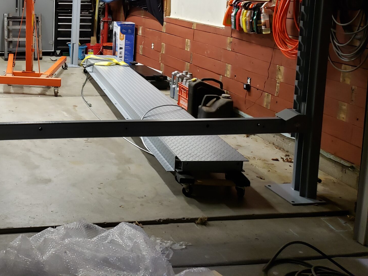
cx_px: 43
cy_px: 32
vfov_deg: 30.3
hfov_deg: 38.6
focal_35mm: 46
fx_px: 489
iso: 200
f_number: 1.5
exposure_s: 1/60
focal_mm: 4.3
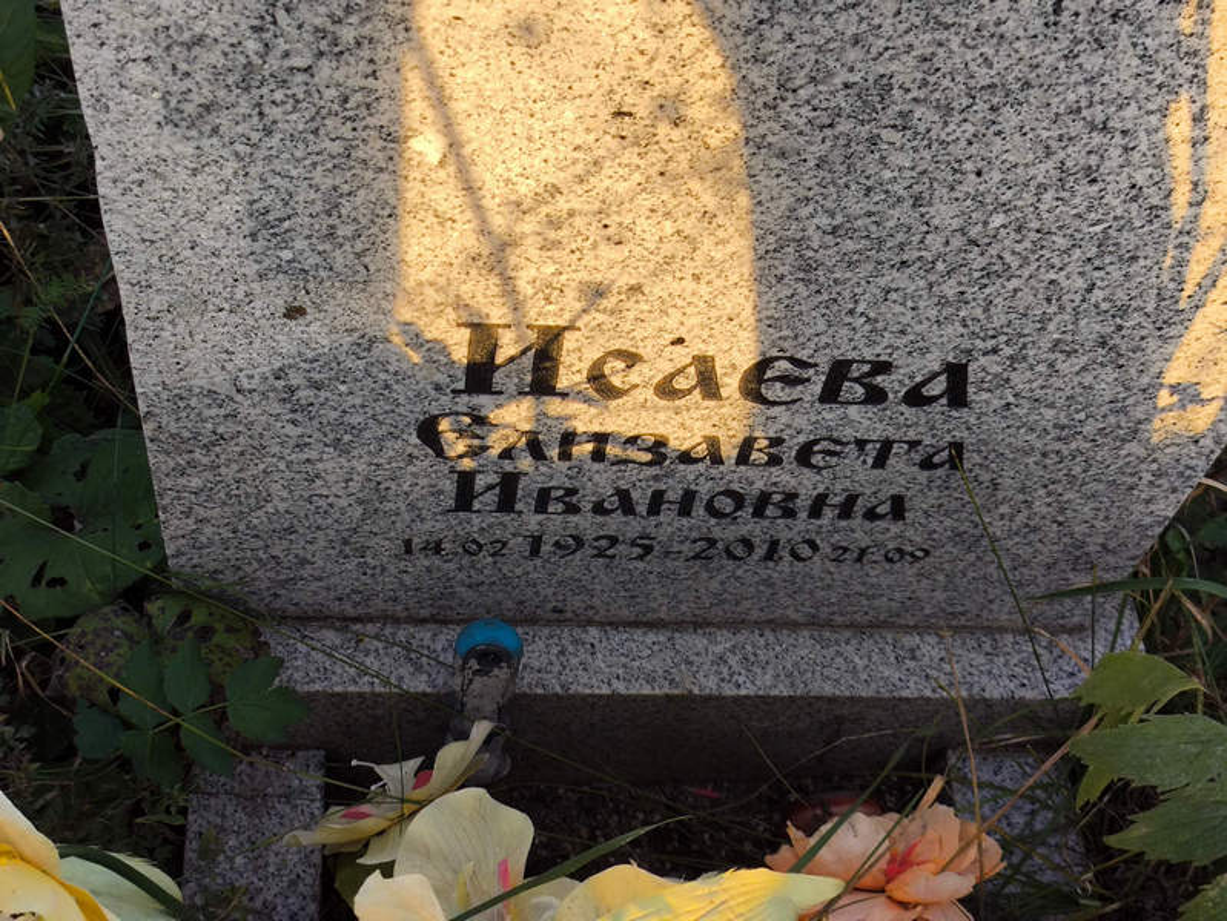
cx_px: 614
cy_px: 460
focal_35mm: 50
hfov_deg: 38.2
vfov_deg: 29.1
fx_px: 1773
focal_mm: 4.71
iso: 50
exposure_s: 1/328
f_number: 1.7
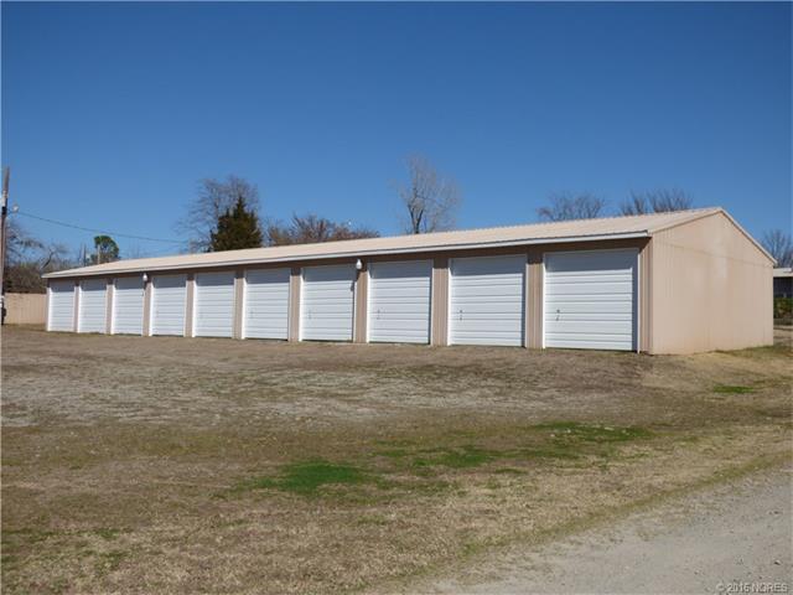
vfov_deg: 39.7
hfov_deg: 51.4
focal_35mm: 36
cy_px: 298
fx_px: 825
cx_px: 396
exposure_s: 1/2000
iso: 100
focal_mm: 6.18
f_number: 4
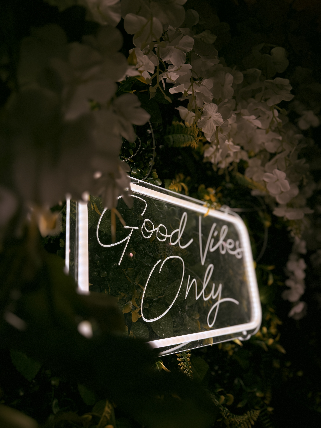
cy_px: 214
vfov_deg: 71.6
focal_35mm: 24
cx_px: 160
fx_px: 297
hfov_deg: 56.8
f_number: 1.78
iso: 100
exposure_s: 1/412
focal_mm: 6.76
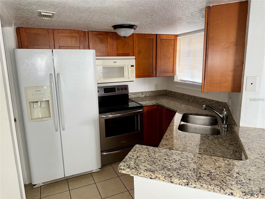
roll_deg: +0.9
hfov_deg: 71.6
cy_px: 100
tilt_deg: -10.6
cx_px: 132
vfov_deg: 56.8
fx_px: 184
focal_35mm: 24
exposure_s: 1/26
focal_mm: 6.76
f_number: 1.78
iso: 80
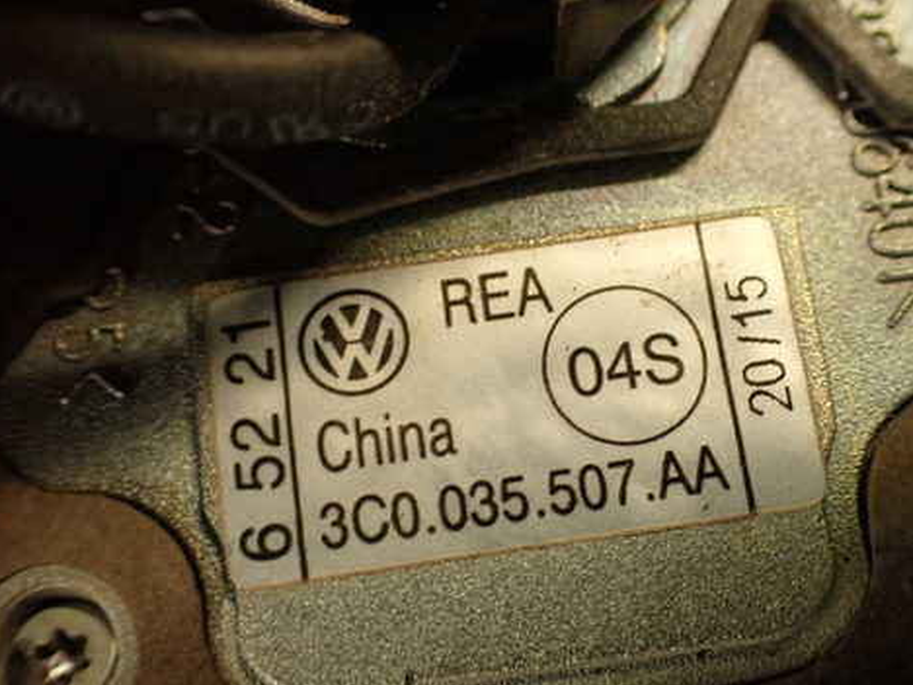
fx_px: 1081
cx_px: 503
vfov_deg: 35.1
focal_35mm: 41
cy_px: 359
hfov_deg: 45.7
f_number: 2.4
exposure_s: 1/30
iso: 320
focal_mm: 5.79
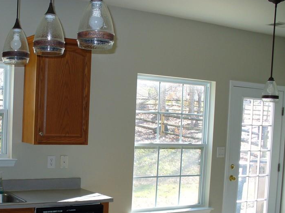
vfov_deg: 26.8
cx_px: 89
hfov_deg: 35.1
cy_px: 153
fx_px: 444
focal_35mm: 54
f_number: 2.8
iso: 80
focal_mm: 6.1
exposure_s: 1/60
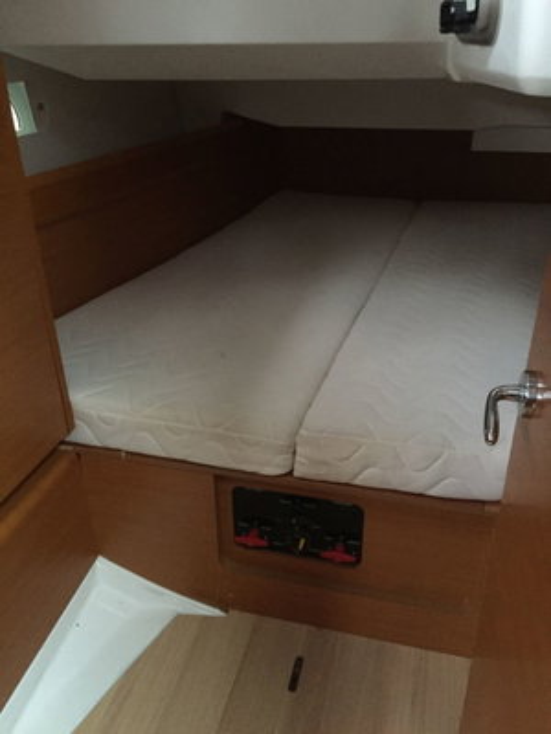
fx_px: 615
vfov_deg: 61.7
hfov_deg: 48.2
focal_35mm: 29
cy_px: 367
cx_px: 276
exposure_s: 1/17
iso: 640
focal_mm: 4.15
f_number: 2.2
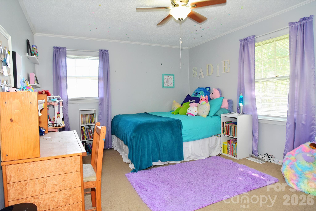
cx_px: 158
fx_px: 184
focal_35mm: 21
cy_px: 106
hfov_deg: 81.2
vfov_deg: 59.5
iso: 800
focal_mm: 14
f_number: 5.6
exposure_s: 1/60.2
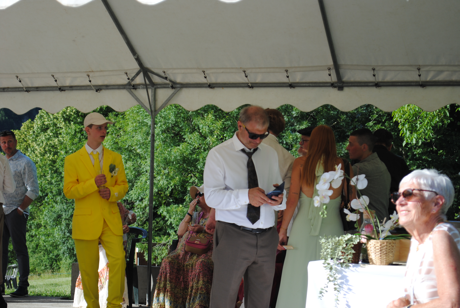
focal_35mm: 82
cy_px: 154
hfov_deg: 24.6
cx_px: 230
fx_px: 1055
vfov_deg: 16.6
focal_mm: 55
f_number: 6.3
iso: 100
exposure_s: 1/160
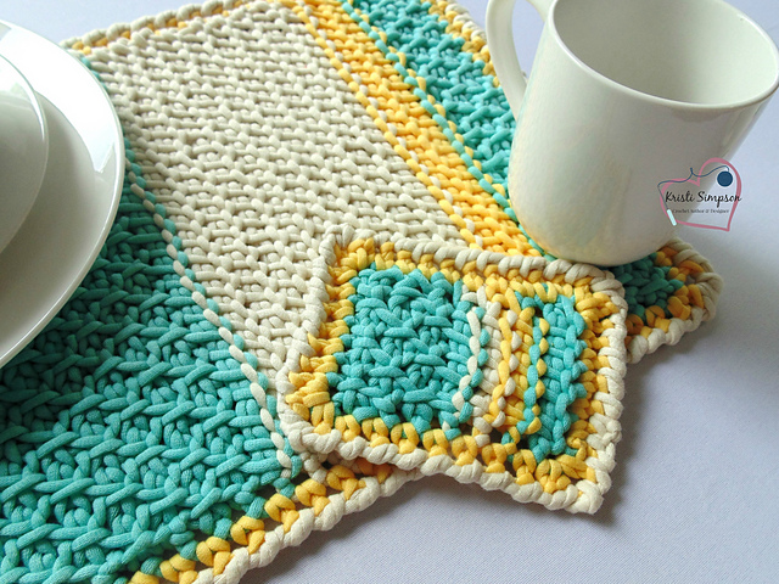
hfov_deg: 65.3
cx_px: 390
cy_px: 292
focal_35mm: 27
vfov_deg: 51.4
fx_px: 608
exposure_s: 1/100
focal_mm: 4.8
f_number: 3.2
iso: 80
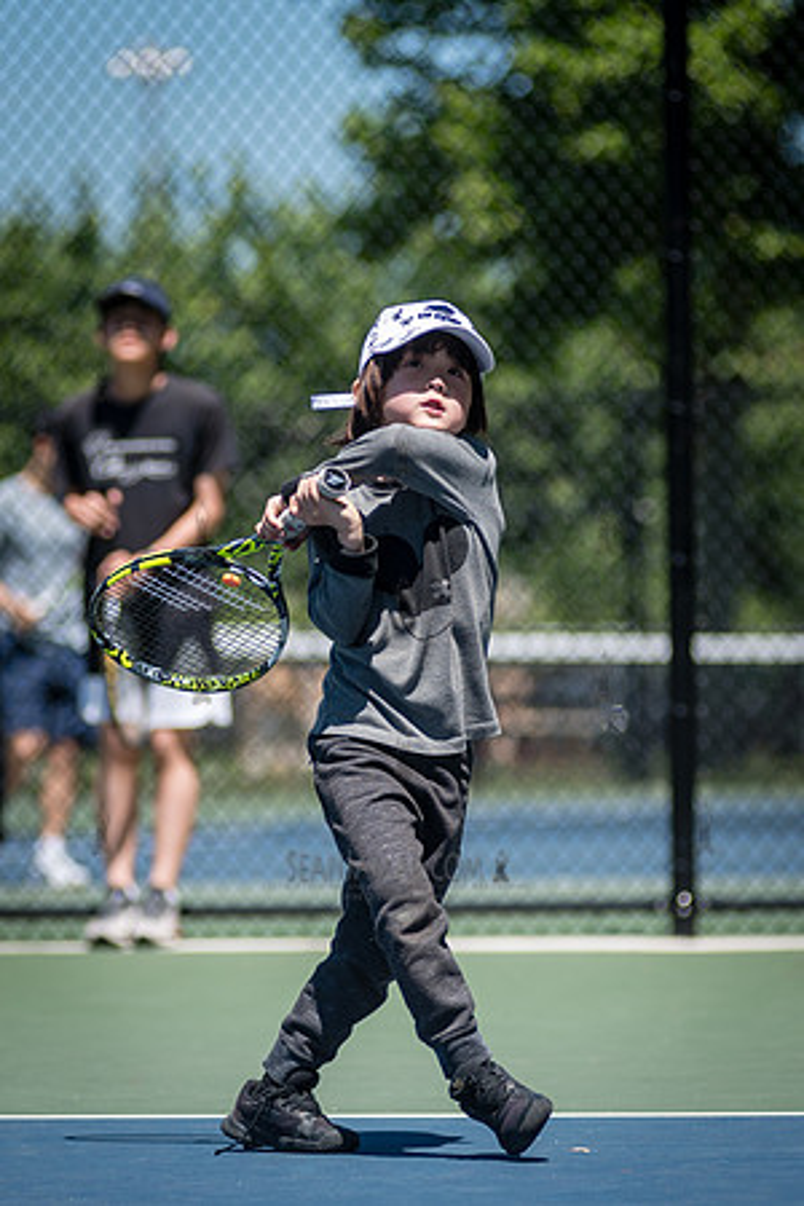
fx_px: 7409
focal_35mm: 221
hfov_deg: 6.2
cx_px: 375
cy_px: 602
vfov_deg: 9.3
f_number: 3.2
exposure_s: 1/2500
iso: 200
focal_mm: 145
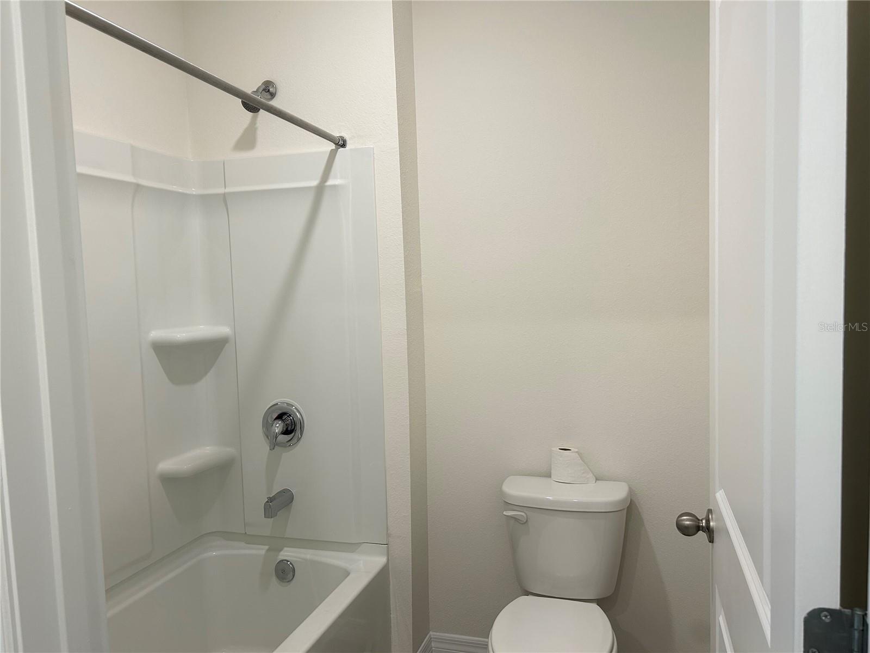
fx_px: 653
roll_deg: +1.8
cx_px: 435
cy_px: 326
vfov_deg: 53.1
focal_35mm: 26
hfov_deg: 67.3
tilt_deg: -4.1
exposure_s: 1/120
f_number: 1.5
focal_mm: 5.7
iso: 100
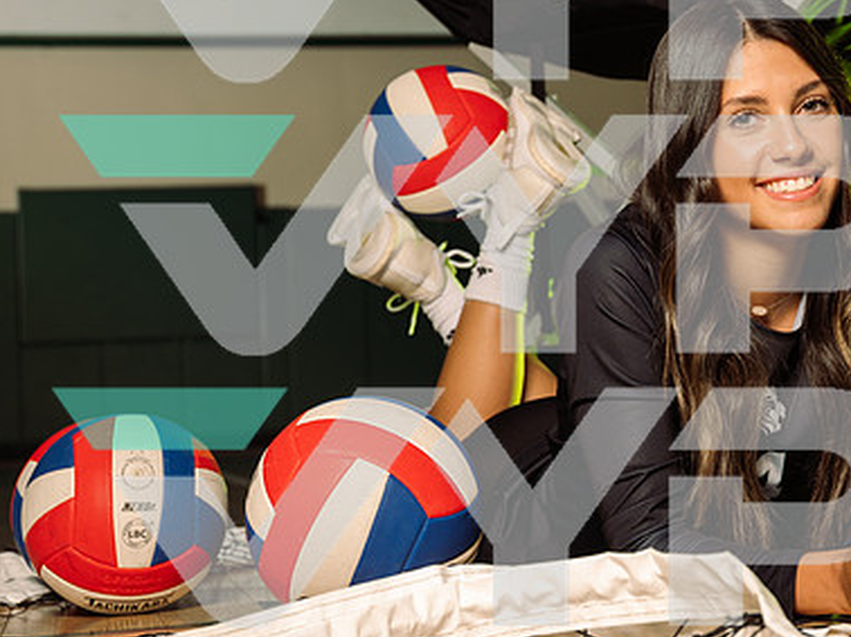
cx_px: 633
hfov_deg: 20.3
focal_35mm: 96
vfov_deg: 15.4
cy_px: 235
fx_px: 2359
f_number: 7.1
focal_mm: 65
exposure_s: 1/250
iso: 250
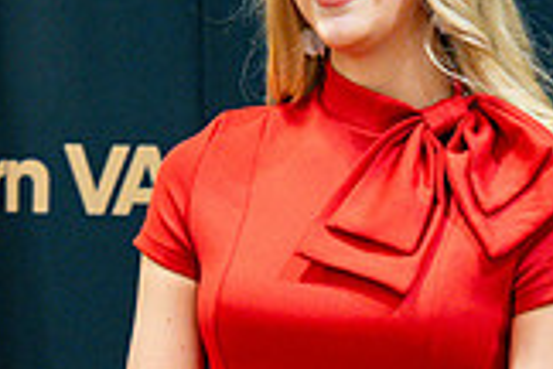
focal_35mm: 250
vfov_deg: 5.5
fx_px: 3840
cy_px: 350
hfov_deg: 8.2
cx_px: 372
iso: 1600
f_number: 2.8
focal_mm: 70
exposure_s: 1/125
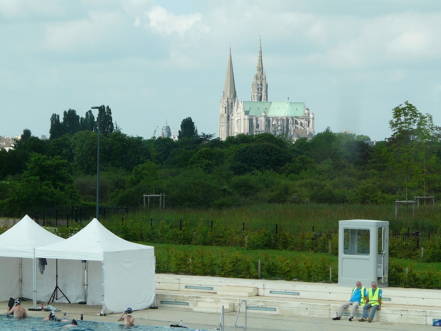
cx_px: 220
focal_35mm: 154
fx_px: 1962
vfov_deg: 9.6
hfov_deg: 12.8
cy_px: 166
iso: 100
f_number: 5.6
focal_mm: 25.3
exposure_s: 1/250
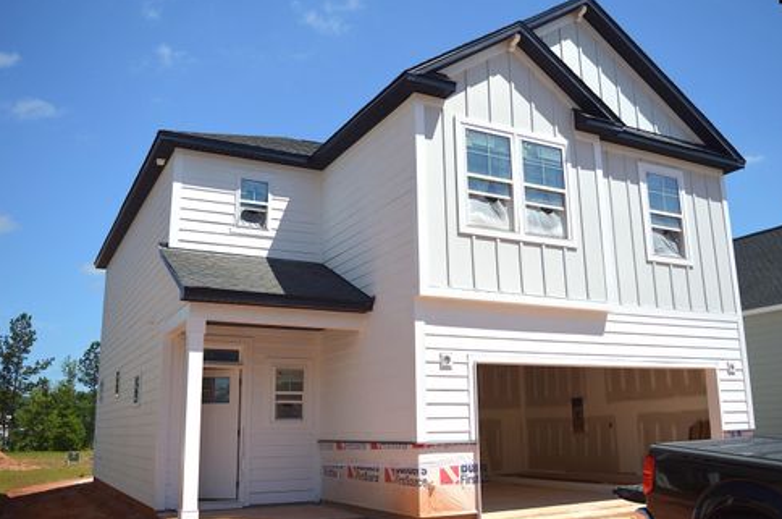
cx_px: 401
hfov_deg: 60.4
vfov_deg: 42.2
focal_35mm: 31
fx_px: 672
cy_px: 259
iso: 100
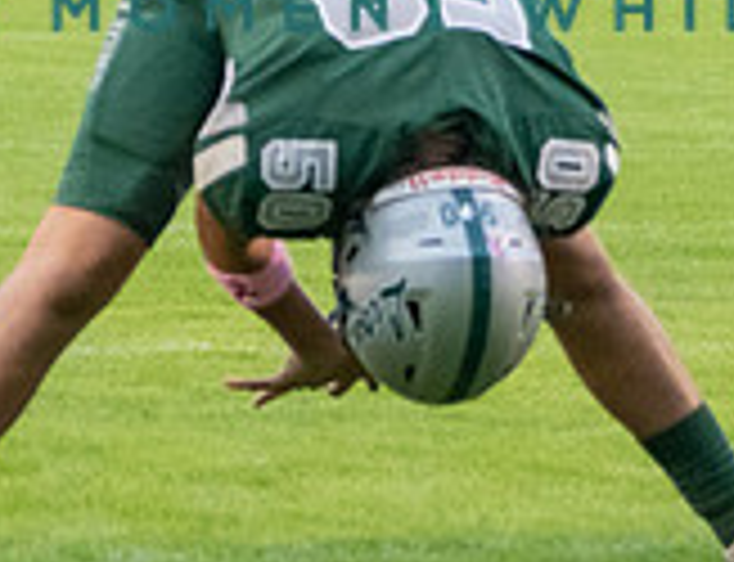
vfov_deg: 2.4
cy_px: 22
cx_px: 290
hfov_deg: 3.2
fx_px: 13318
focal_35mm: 623
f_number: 5.6
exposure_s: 1/1250
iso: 5000
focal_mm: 132
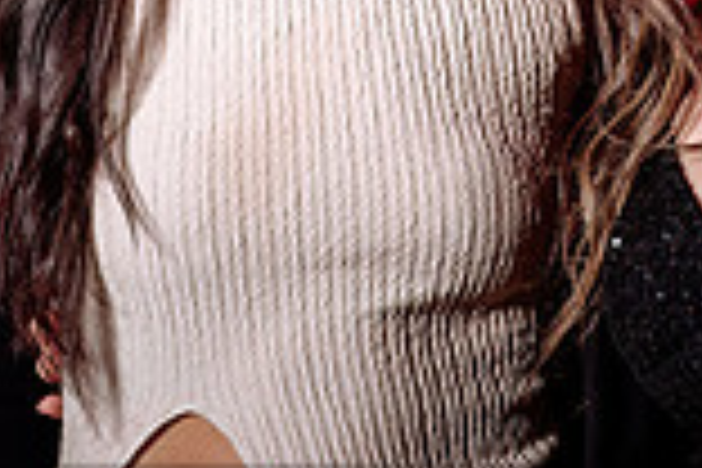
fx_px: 2749
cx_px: 432
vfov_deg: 9.7
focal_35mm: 141
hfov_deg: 14.5
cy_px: -2
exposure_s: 1/80
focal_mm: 38
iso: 1000
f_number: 2.8
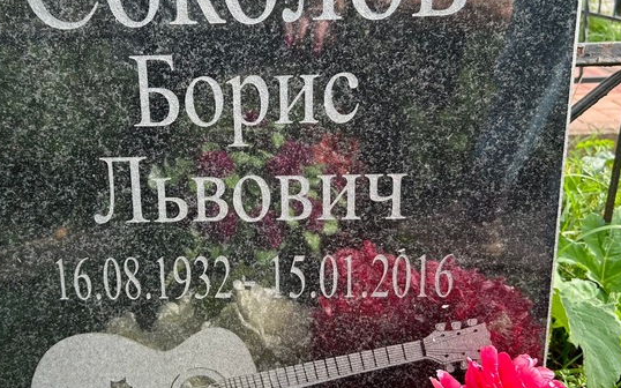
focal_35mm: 41
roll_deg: +3.6
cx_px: 226
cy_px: 147
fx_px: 694
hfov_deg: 47.7
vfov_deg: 31.1
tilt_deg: -15.0
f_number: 1.5
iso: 50
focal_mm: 5.7
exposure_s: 1/407
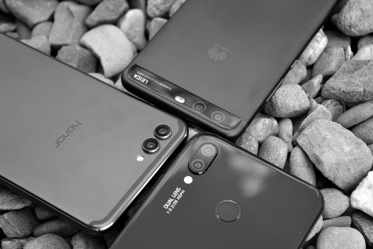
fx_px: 855
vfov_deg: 16.6
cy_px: 124
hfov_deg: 24.6
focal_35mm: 82
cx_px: 186
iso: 400
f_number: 5.6
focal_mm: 55
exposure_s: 1/125
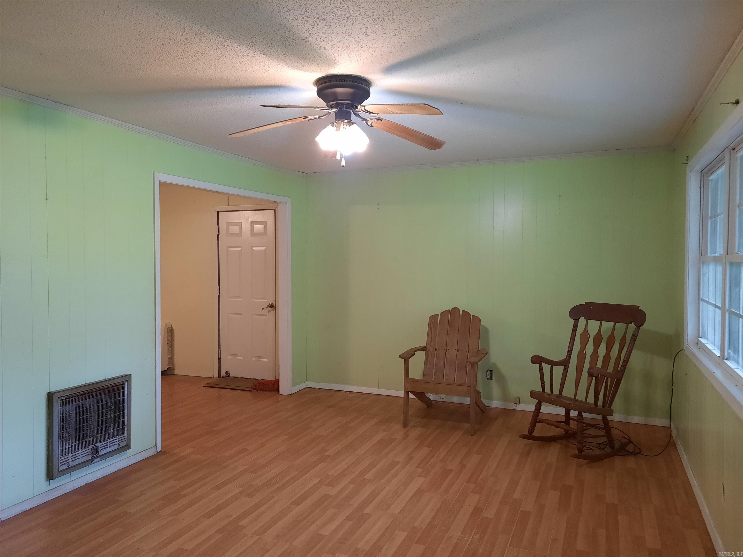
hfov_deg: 69.4
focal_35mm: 25
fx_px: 537
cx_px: 372
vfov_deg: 54.9
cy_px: 278
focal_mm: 4.6
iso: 320
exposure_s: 1/60
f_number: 2
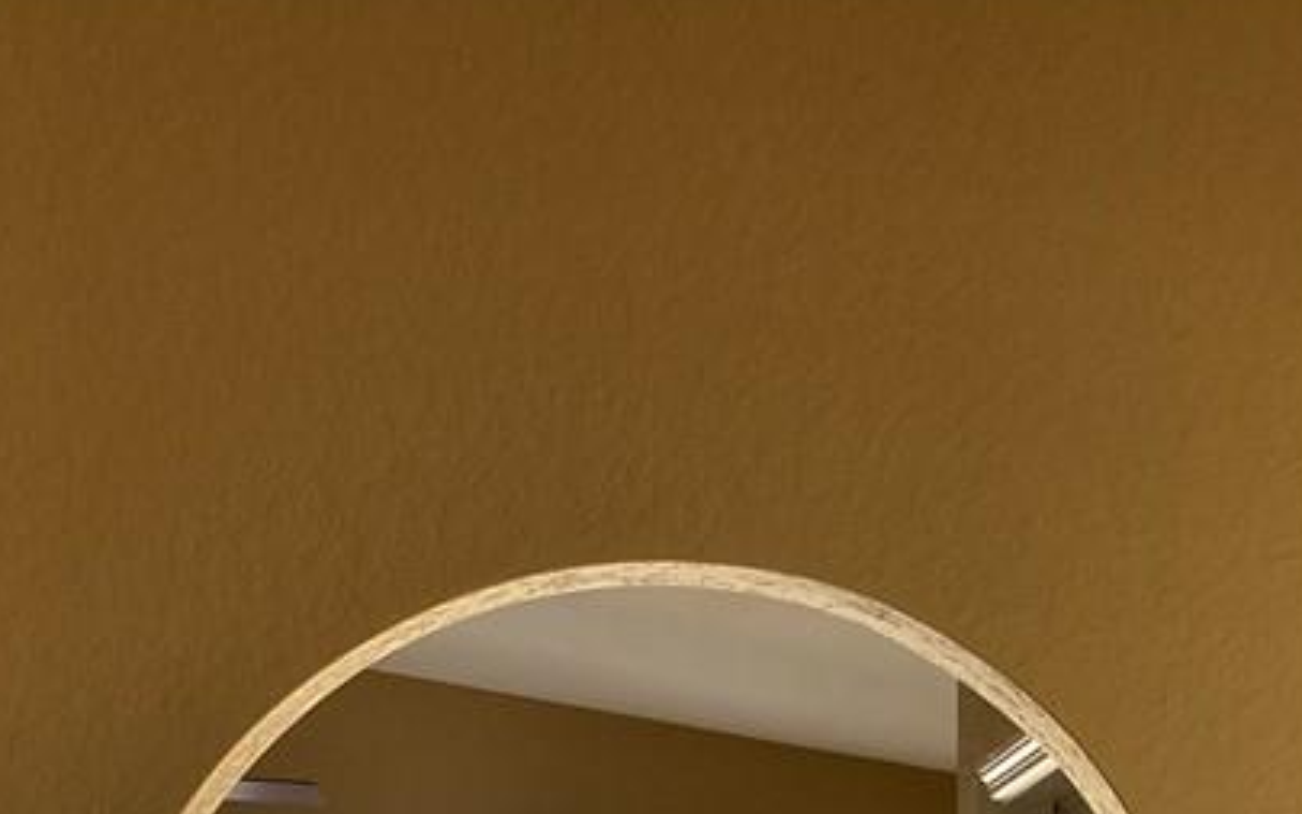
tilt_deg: -1.8
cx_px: 370
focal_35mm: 75
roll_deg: +0.4
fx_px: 2661
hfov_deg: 27.2
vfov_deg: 16.0
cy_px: 1203
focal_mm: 3.99
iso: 80
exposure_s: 1/120
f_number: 1.8
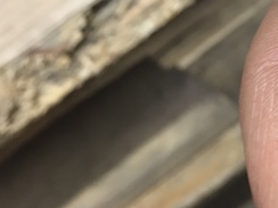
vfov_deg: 18.6
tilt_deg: -60.5
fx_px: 610
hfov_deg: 24.3
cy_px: -25
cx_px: 289
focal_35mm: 76
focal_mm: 4.15
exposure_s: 1/33
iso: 100
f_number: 2.2
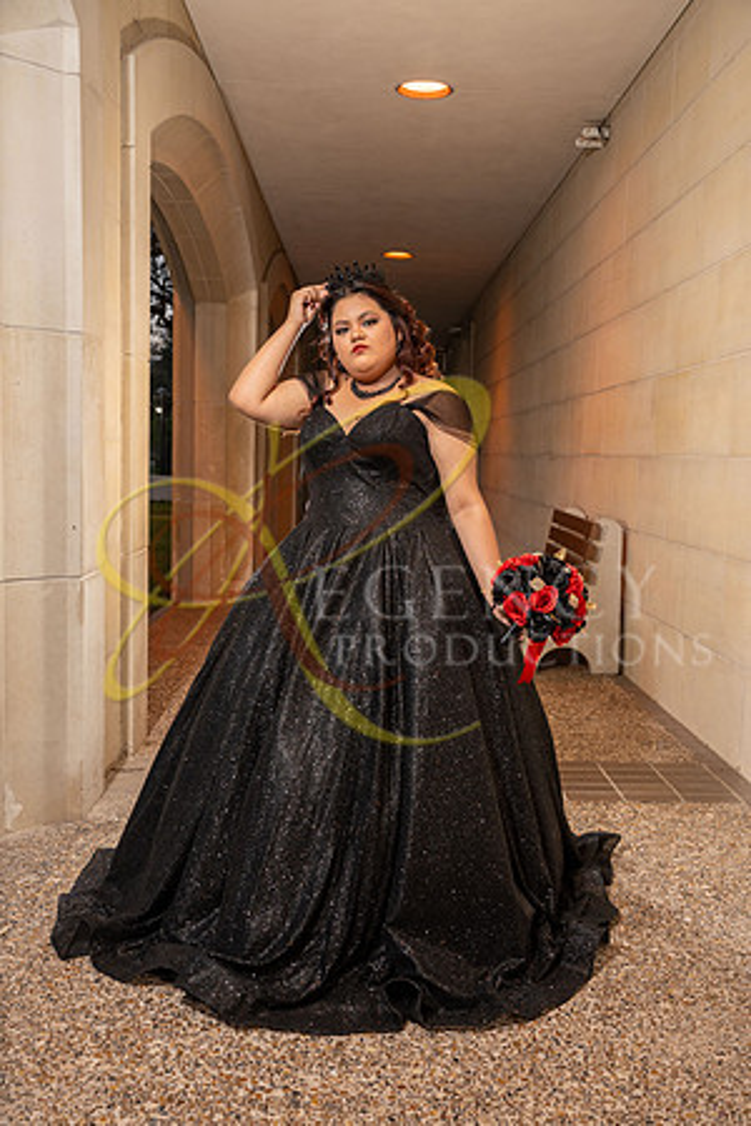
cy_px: 563
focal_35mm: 35
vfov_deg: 54.4
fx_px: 1095
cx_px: 376
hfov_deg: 37.9
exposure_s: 1/200
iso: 500
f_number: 5.6
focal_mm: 35
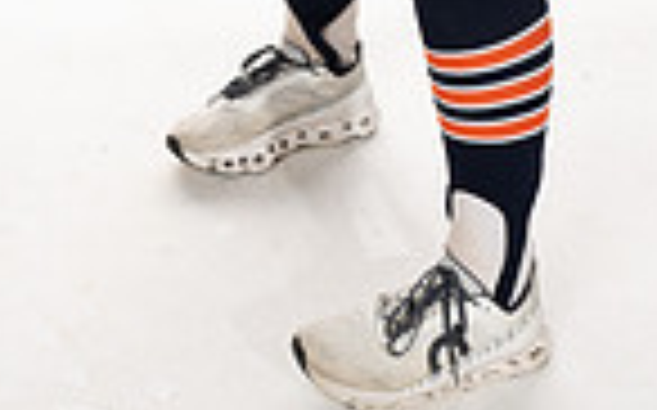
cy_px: -581
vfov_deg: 9.1
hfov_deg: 16.2
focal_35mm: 129
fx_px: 2308
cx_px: 315
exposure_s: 1/250
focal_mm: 41
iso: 400
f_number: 6.3
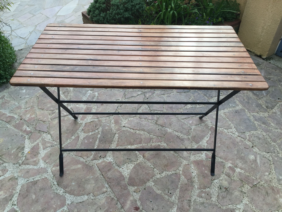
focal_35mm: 29
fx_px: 236
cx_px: 141
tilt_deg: -43.2
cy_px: 106
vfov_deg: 48.2
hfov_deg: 61.7
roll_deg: -0.2
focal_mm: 4.15
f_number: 2.2
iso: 32
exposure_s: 1/324
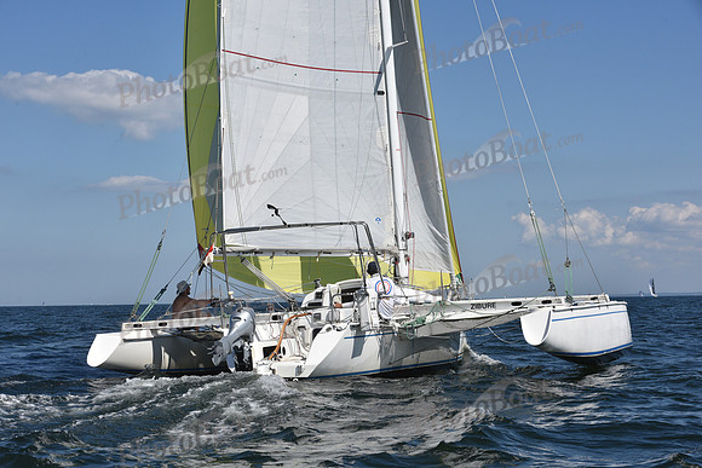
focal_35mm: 70
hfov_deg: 28.8
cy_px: 234
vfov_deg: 19.5
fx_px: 1365
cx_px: 351
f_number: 10
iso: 320
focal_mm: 70
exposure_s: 1/1250
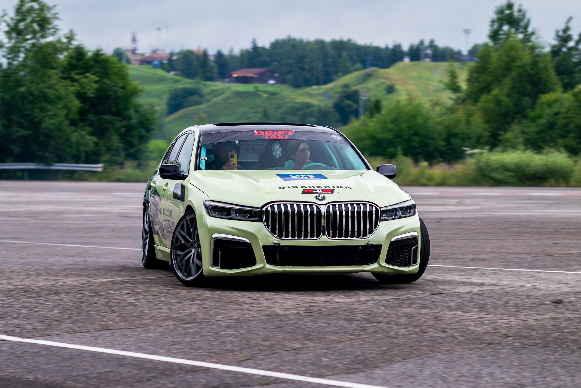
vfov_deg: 11.3
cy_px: 189
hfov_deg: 16.8
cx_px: 213
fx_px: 1968
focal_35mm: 122
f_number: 3.5
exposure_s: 1/250
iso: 640
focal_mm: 85
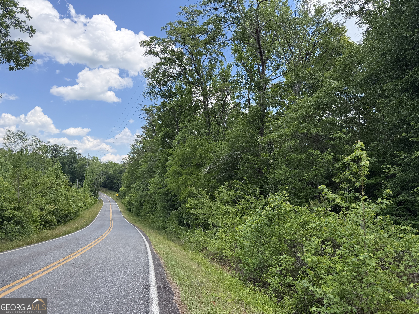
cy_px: 157
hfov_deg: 71.6
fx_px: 291
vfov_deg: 56.8
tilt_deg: +8.8
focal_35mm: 24
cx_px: 210
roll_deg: -3.0
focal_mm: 6.76
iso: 100
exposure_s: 1/1727
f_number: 1.78
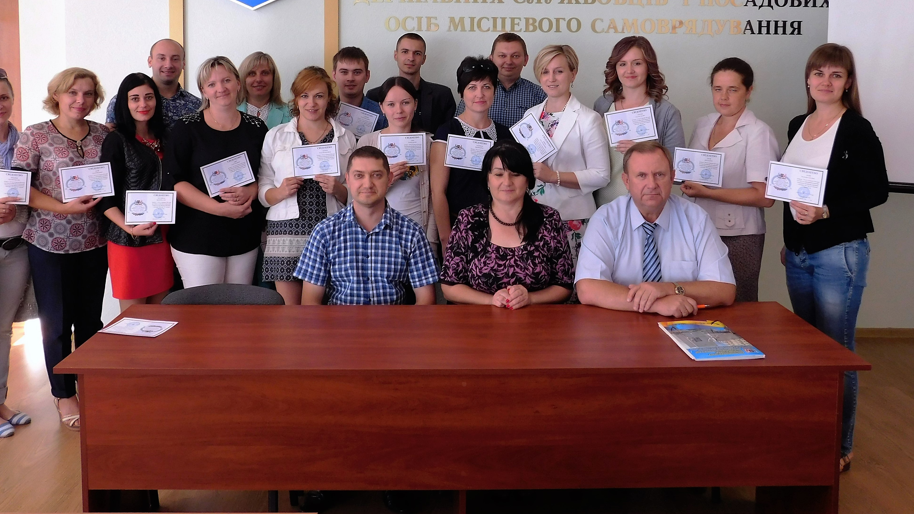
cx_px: 431
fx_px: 751
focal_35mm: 31
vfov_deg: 36.7
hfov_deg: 62.6
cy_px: 116
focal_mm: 4.1
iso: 125
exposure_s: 1/50
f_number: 3
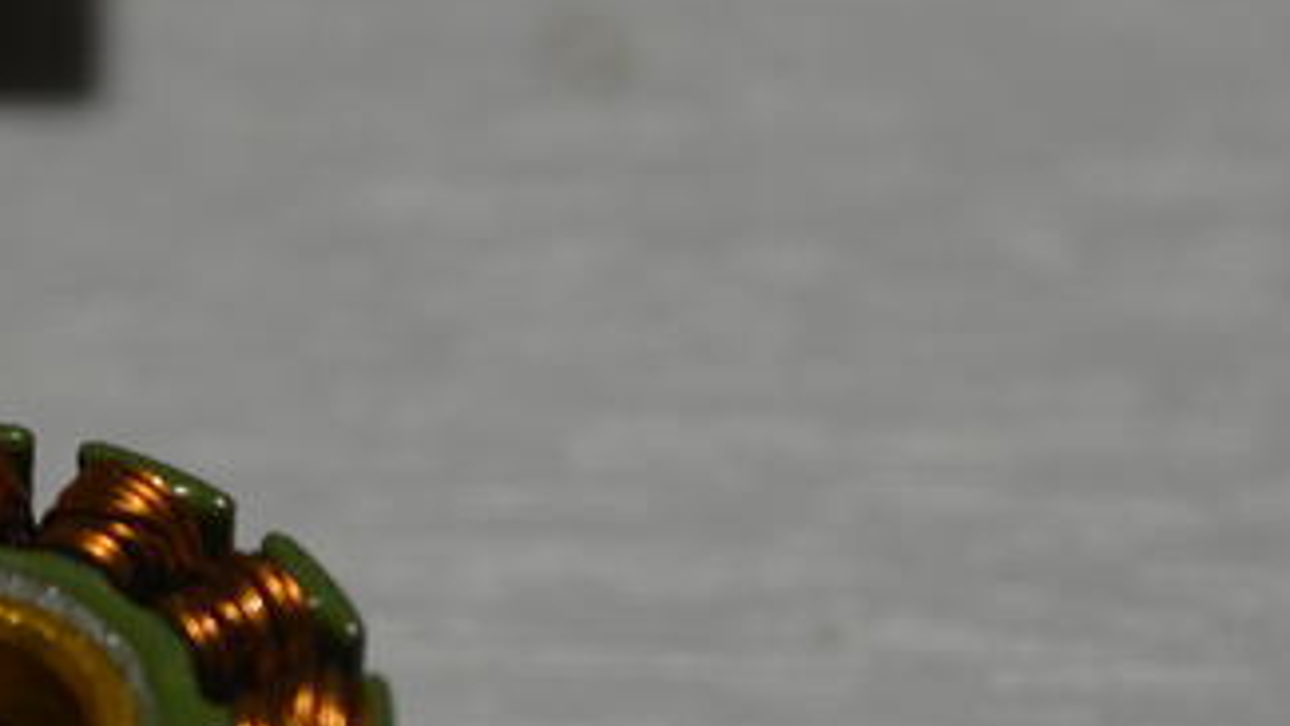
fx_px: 9088
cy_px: 895
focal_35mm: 266
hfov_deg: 8.1
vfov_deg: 4.6
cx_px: 441
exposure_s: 1/60
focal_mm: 55
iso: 560
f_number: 5.6
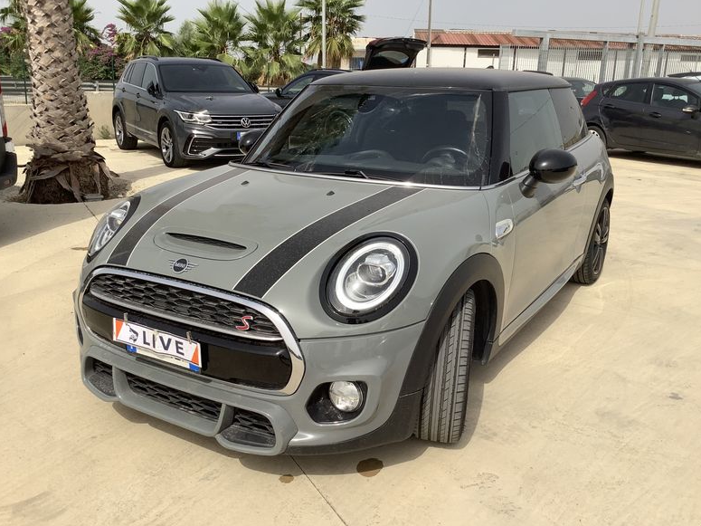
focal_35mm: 32
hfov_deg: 56.8
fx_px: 648
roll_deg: -1.3
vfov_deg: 44.1
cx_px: 344
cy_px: 270
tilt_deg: -16.0
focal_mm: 3.3
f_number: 2.4
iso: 25
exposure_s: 1/1812
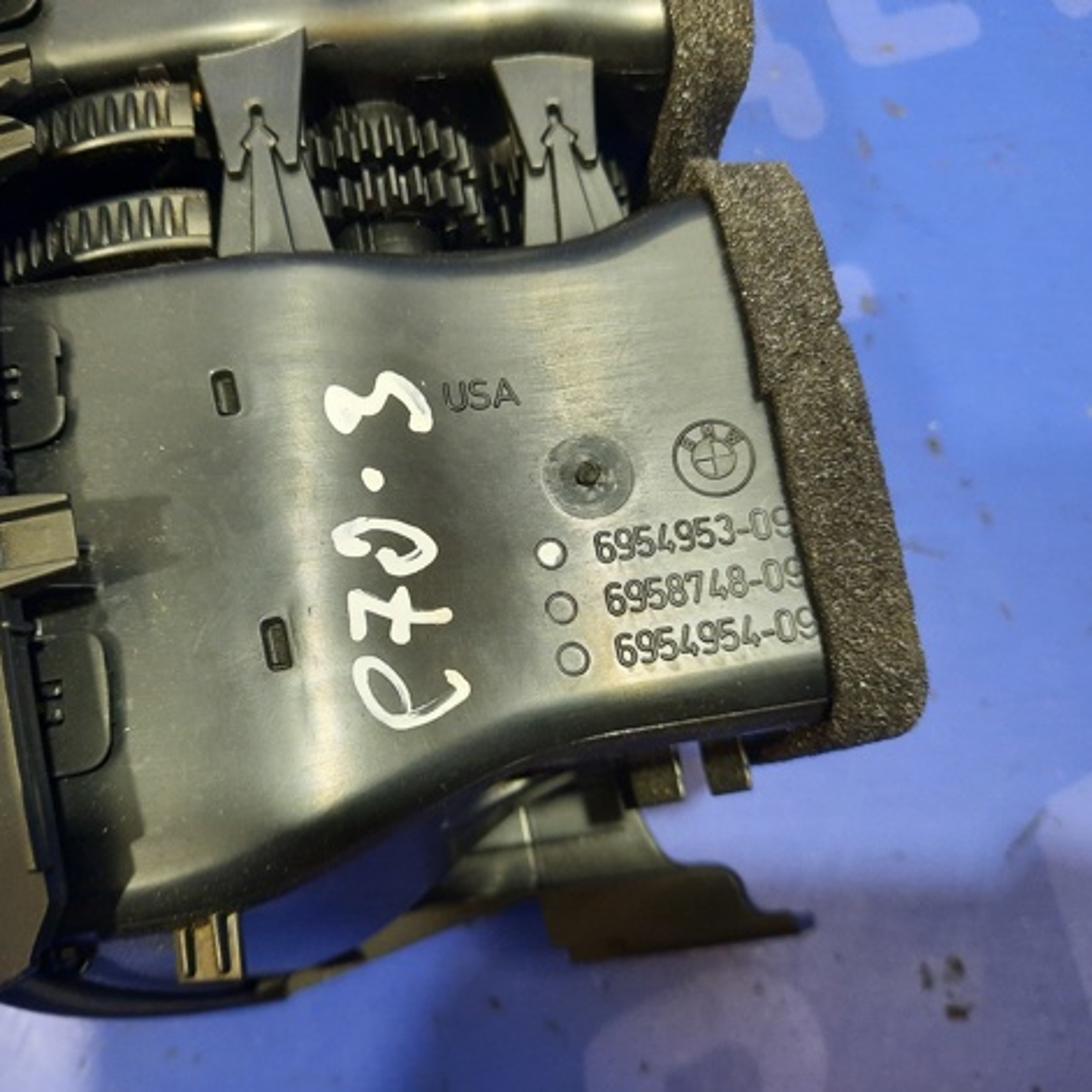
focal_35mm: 30
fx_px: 1071
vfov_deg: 54.0
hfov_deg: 53.6
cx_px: 431
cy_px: 538
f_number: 2
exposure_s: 1/33
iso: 400
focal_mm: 4.6
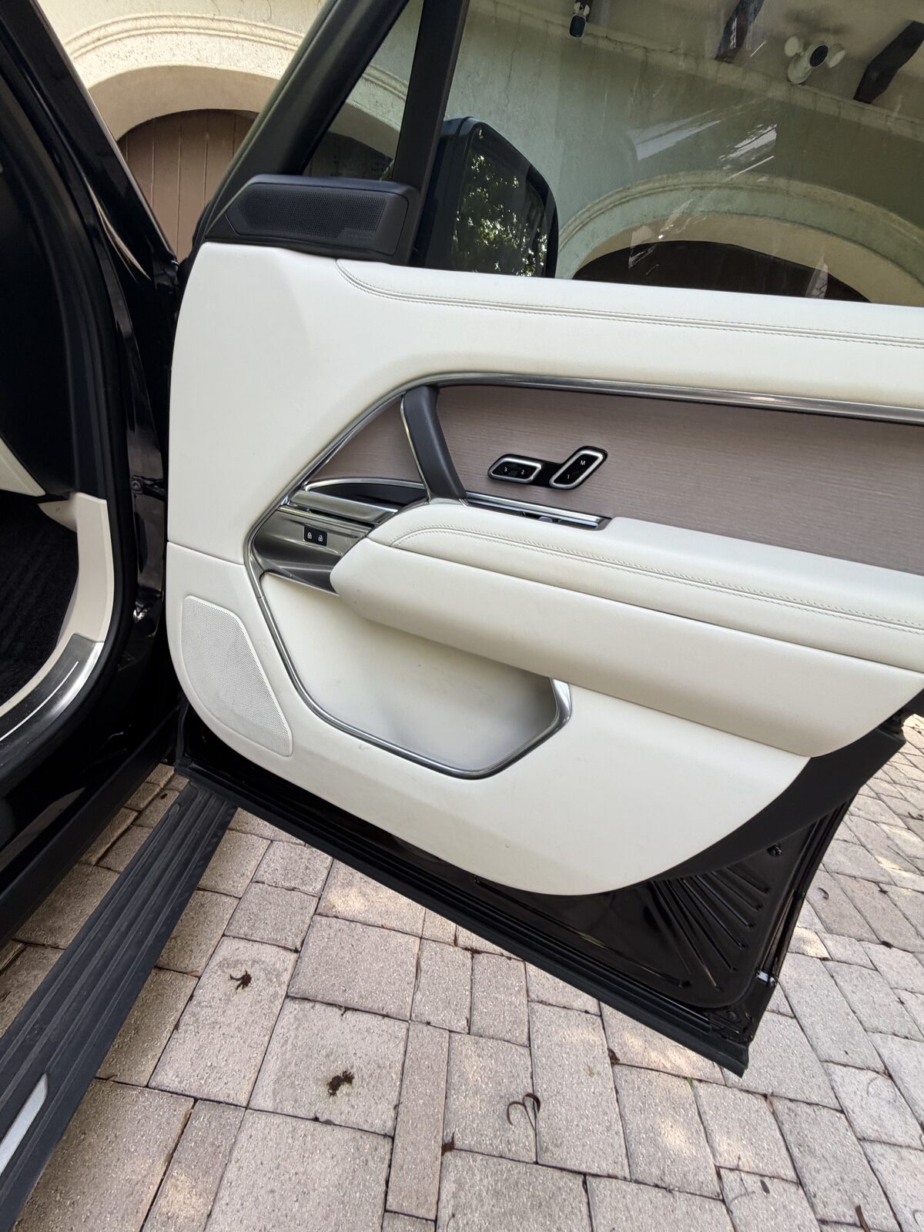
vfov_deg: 102.1
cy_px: 616
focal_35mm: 14
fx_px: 498
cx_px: 462
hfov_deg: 85.7
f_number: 2.2
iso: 80
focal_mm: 2.22
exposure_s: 1/121
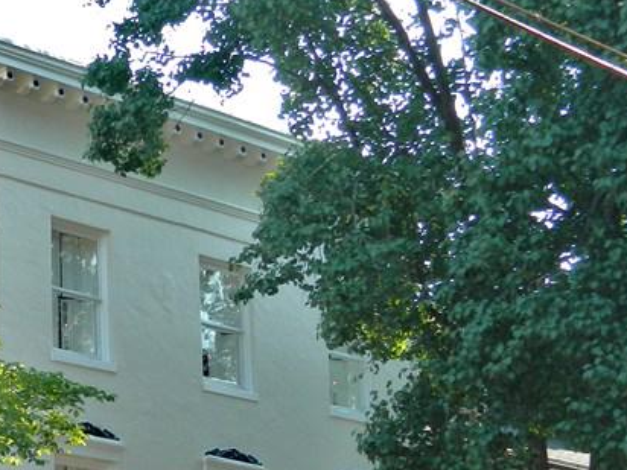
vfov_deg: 14.2
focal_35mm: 102
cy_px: 507
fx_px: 1848
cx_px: -105
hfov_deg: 18.4
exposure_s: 1/200
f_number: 3.5
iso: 80
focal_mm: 7.3
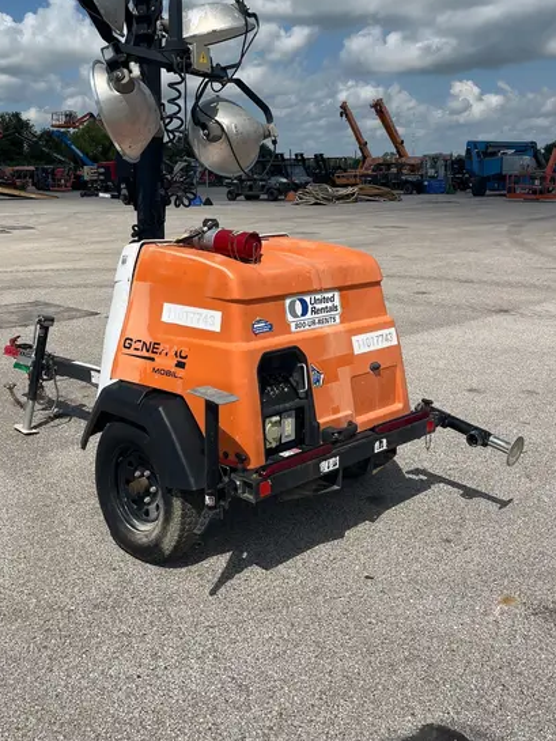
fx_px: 749
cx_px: 246
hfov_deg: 40.7
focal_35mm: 35
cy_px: 278
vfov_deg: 52.1
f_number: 1.6
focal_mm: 5.1
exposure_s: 1/7353
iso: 50
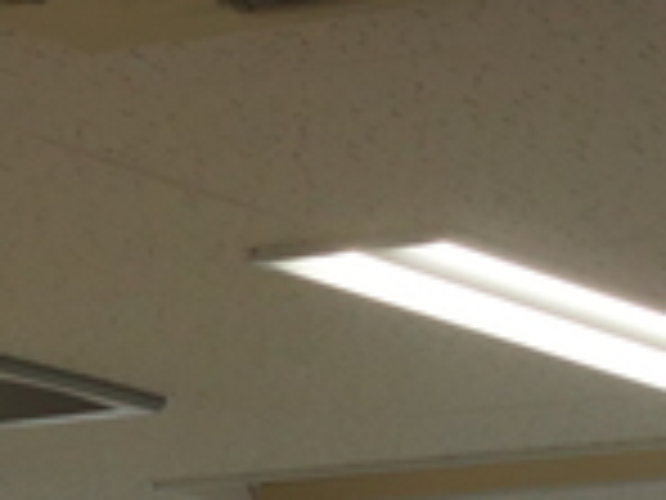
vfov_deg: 4.6
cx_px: -900
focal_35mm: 312
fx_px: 6003
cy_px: 1500
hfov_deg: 6.1
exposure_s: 1/60
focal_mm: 20
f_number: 6.3
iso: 250
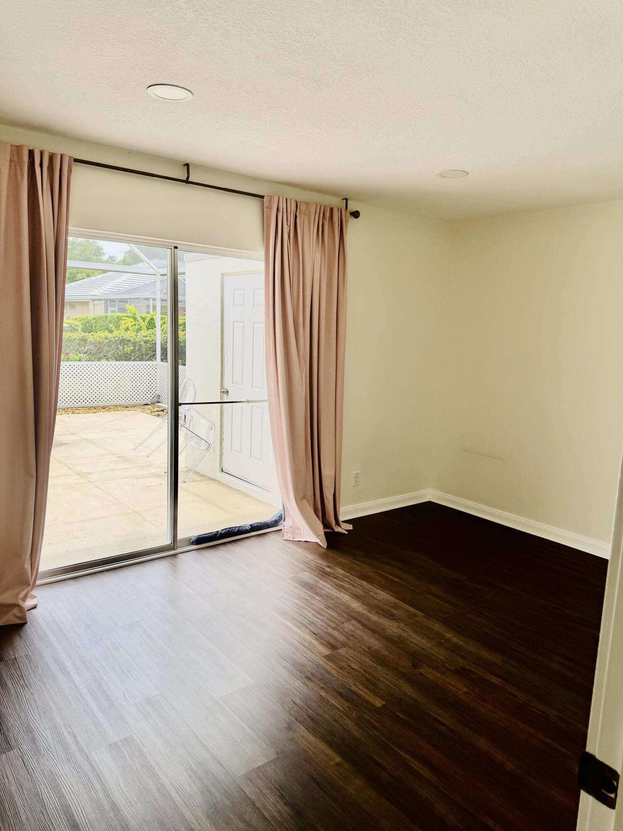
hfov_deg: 56.8
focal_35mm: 24
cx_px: 312
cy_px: 416
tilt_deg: -9.0
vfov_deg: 71.6
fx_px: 576
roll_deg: -2.5
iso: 80
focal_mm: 6.76
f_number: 1.78
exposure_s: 1/470
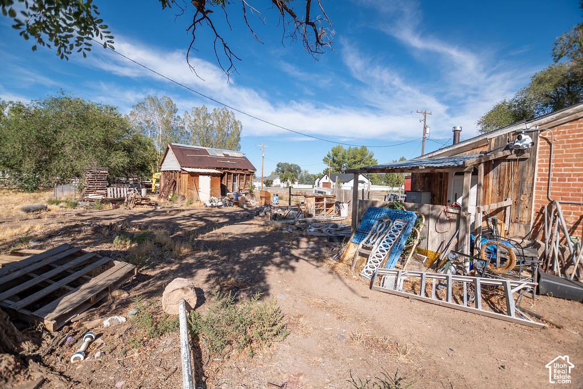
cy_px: 194
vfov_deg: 77.1
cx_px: 292
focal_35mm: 15
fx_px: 244
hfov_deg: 100.2
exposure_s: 1/1250
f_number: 4
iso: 100
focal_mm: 10
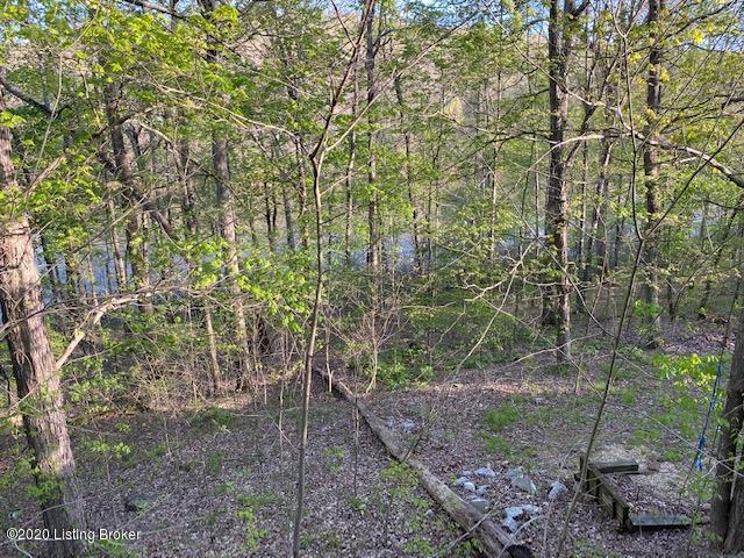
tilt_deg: -16.7
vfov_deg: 53.1
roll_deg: +0.8
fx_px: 559
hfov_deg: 67.3
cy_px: 279
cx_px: 372
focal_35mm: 26
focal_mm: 4.25
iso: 32
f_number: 1.8
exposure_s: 1/131
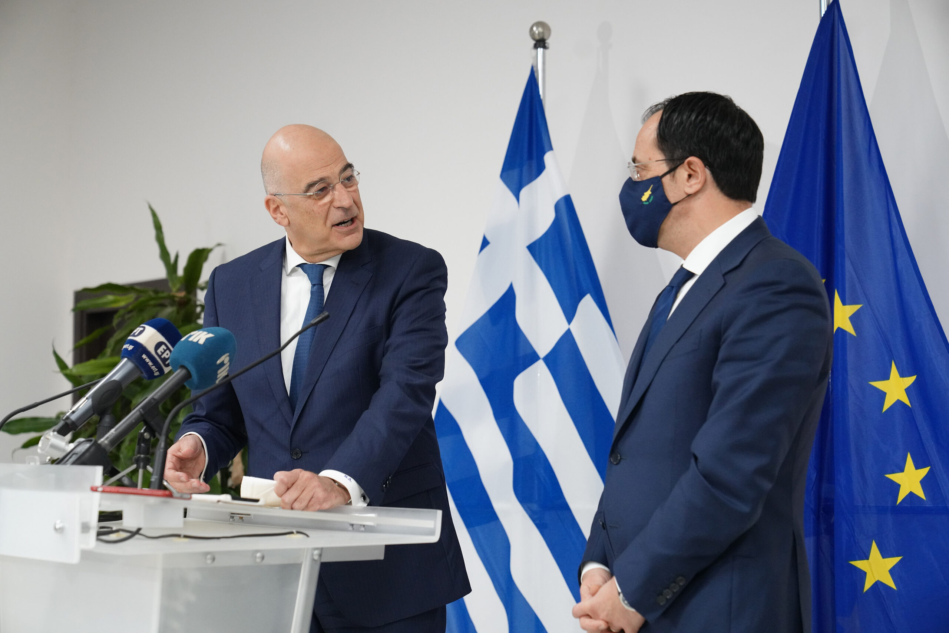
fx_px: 1845
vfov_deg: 19.5
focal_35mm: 70
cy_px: 316
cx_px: 474
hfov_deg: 28.8
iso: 3200
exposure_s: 1/250
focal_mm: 70
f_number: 4
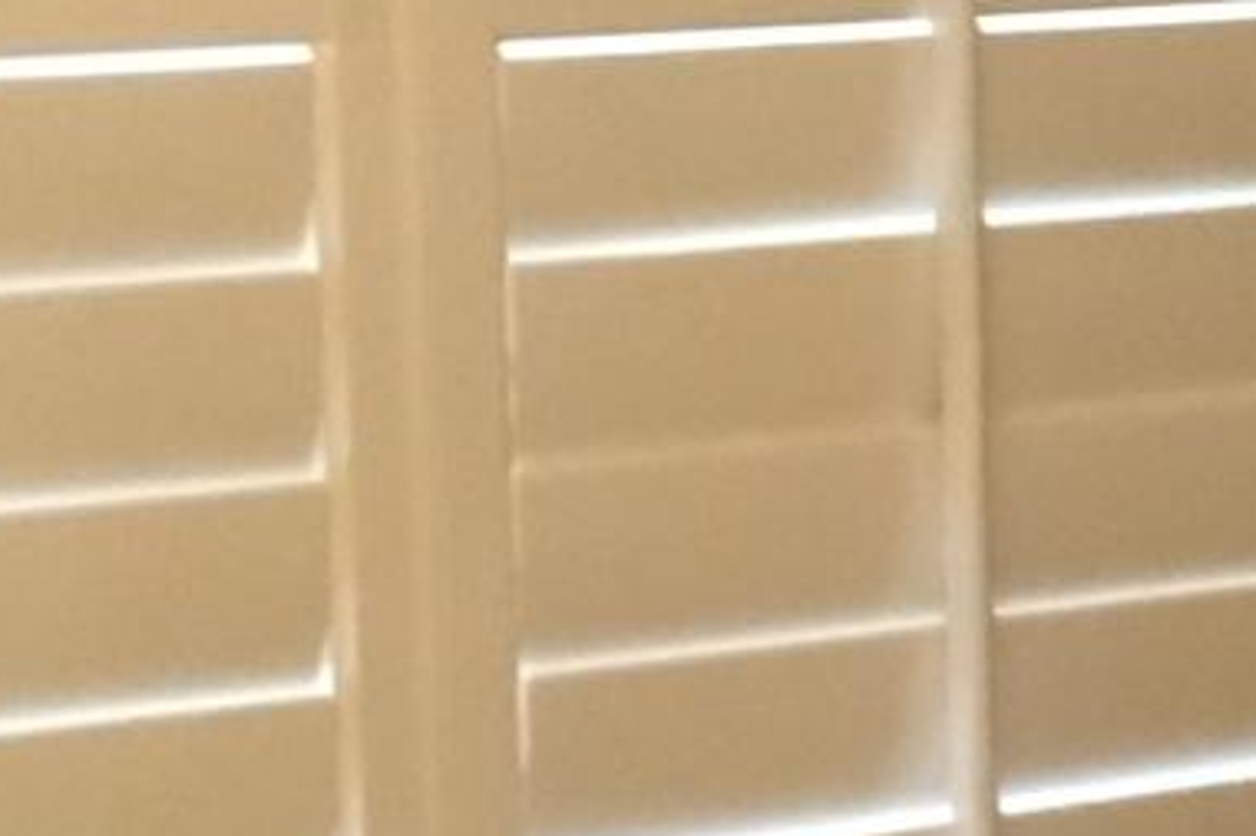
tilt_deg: -4.5
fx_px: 8300
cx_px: 3907
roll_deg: -0.6
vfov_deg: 5.8
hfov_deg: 7.5
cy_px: 304
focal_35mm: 238
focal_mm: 4.15
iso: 200
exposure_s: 1/24
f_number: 2.2
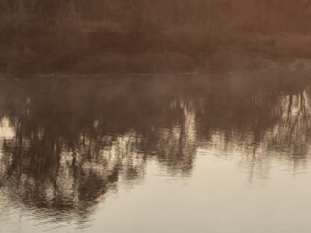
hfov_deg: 8.7
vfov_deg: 7.8
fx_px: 1699
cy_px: -12
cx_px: 923
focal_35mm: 189
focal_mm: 6.12
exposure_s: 1/1300
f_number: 1.9
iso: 50
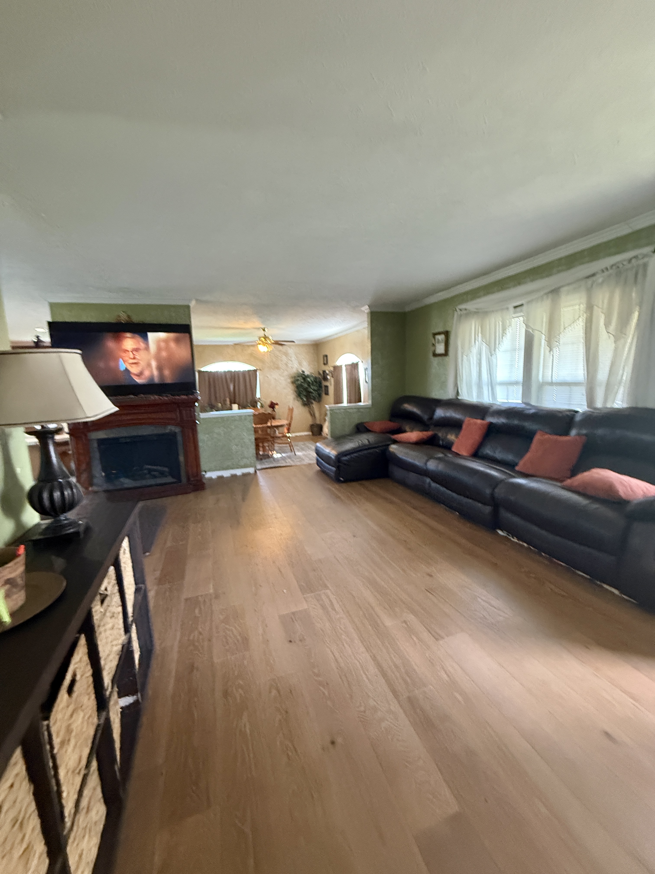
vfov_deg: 102.1
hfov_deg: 85.7
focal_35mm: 14
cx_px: 328
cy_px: 437
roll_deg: -0.6
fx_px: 353
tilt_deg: -6.8
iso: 500
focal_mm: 2.22
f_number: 2.2
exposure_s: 1/60
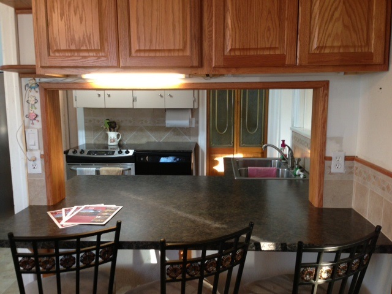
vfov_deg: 42.9
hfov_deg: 55.4
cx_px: 196
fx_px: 374
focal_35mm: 33
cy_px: 147
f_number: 2.4
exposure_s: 1/20
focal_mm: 4.13
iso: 80
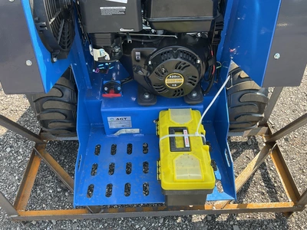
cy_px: 115
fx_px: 257
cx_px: 154
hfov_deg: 61.7
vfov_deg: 48.2
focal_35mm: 29
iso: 20
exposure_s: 1/192
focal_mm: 3
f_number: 1.8
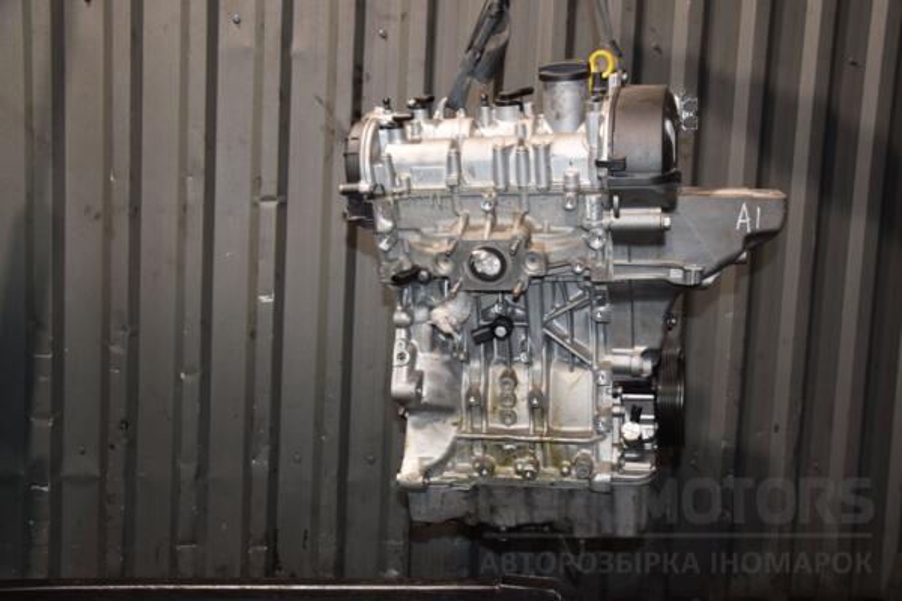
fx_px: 940
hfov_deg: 51.3
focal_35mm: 38
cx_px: 451
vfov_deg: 35.5
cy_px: 300
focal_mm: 25
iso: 800
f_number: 5
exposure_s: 1/60
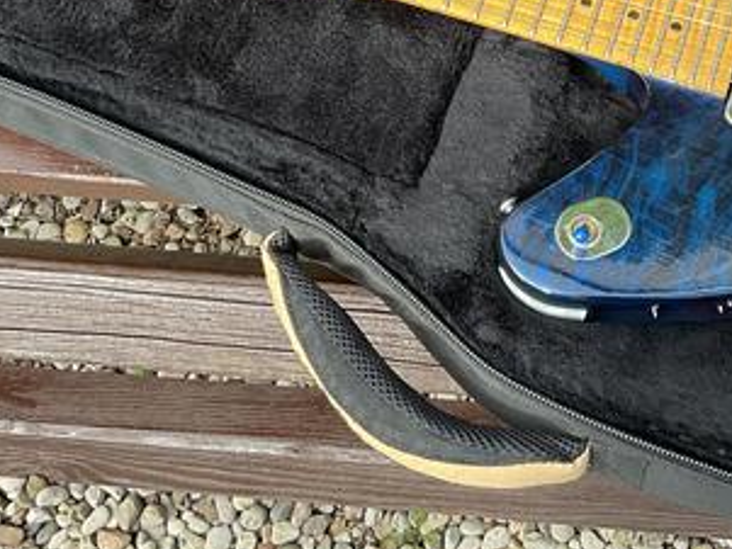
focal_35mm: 77
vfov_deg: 18.3
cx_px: 601
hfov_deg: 24.9
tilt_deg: -67.6
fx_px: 1629
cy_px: -85
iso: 20
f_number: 1.8
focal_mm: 3
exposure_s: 1/122
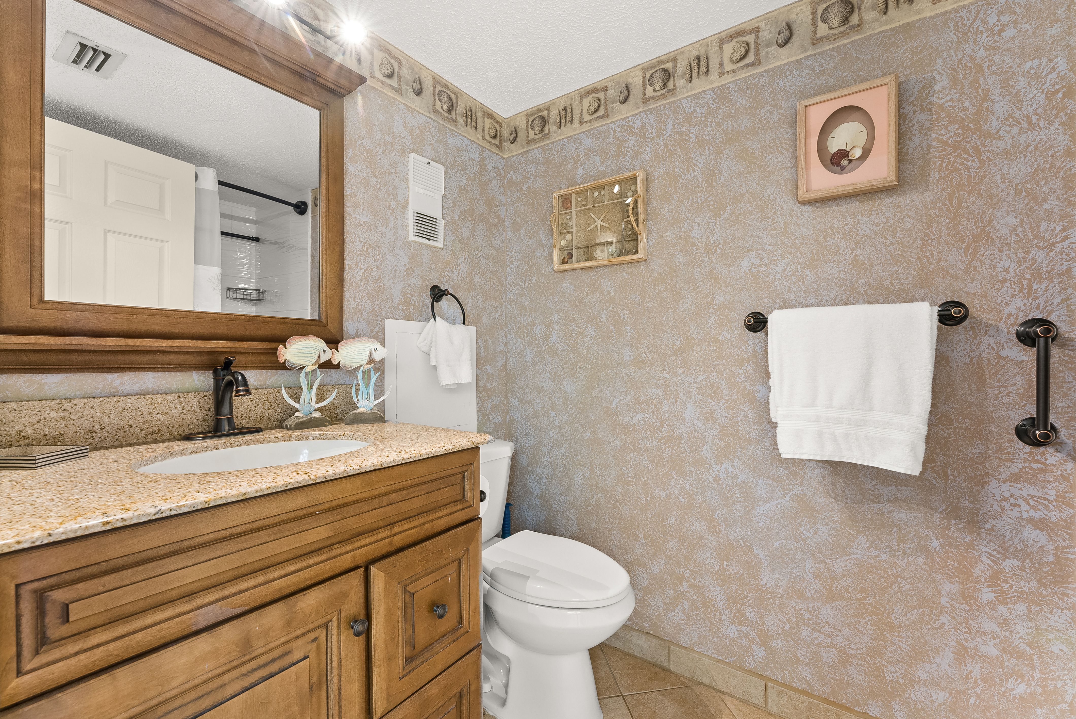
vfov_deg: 78.5
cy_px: 360
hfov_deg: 101.5
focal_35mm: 15
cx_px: 538
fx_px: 440
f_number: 8
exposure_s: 1/1.25
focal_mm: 14.7
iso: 400
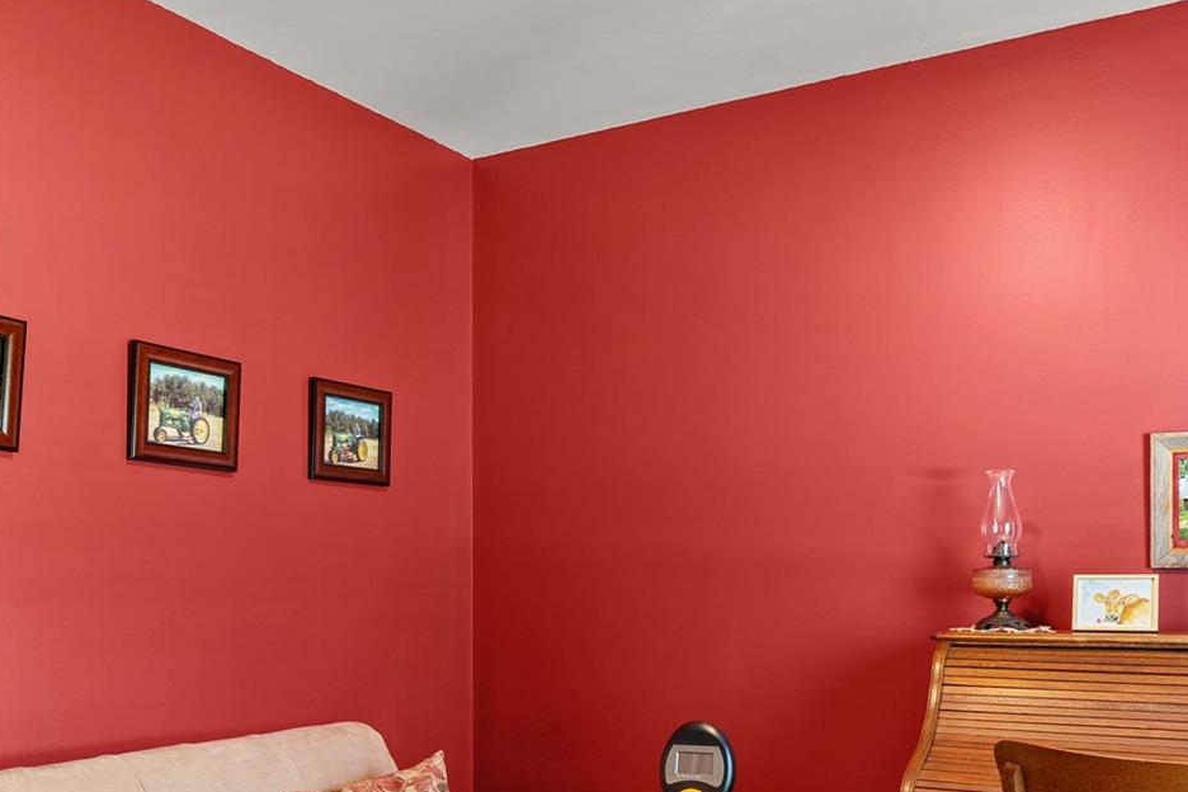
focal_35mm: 35
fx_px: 1155
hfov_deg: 54.4
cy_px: 571
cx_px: 551
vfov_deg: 37.1
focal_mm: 16
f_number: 8
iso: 100
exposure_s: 4
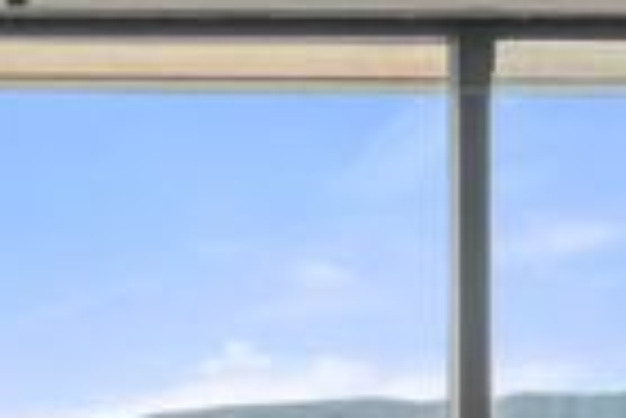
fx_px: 2245
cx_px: 63
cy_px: 569
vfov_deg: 10.4
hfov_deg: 15.7
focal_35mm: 129
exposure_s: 1/10
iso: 400
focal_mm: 24
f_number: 9
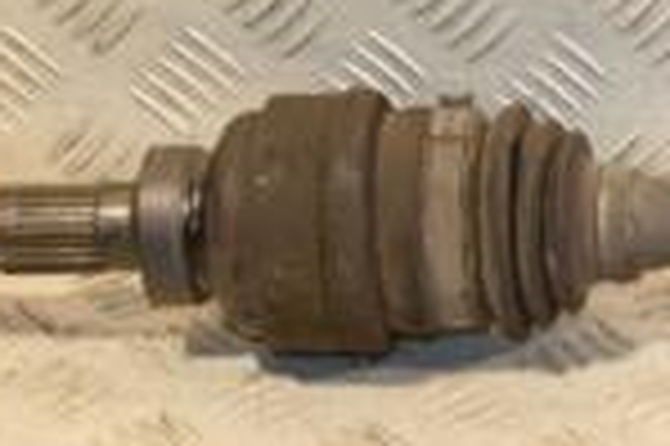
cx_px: 1084
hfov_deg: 10.8
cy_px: 207
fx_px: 3365
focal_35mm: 181
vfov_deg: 7.6
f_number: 6.3
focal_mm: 30
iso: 800
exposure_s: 1/200
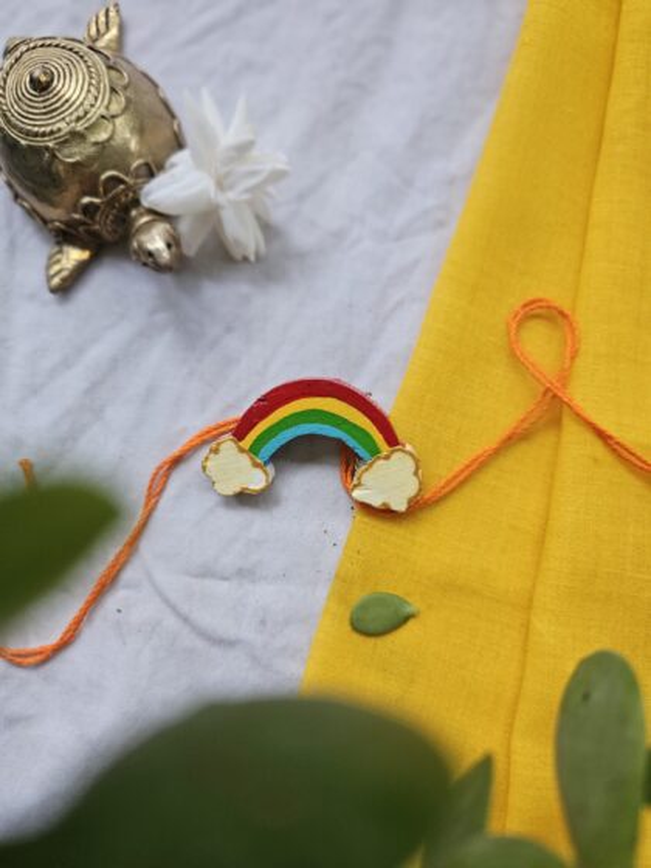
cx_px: 326
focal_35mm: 23
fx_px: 577
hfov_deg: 58.9
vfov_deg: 73.9
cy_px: 434
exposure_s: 1/100
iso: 200
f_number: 1.8
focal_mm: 5.4
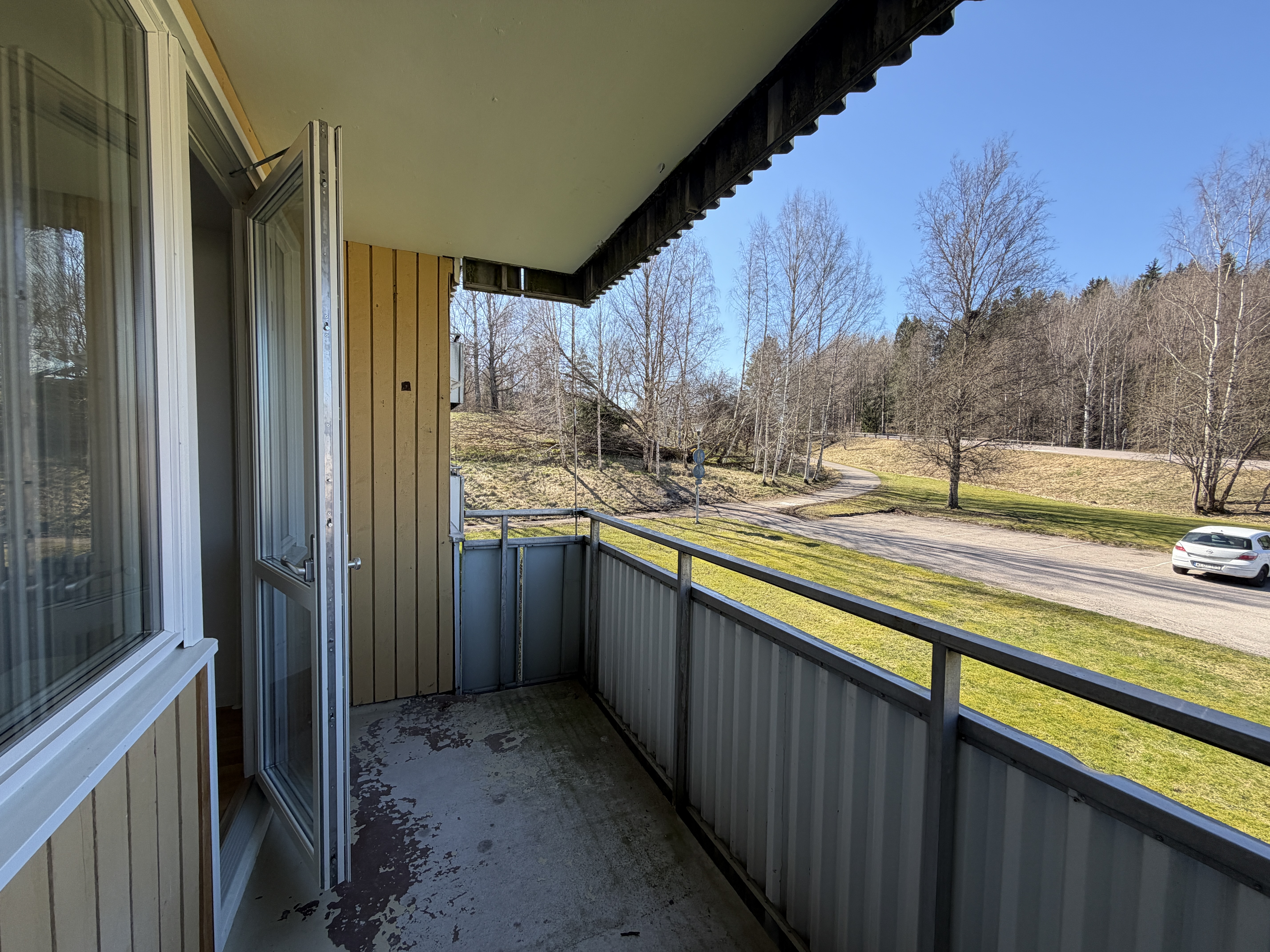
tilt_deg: -1.6
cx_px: 635
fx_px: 514
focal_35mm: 14
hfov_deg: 102.1
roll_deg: -1.2
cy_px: 476
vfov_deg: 85.7
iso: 50
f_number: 2.2
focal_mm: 2.22
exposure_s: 1/502
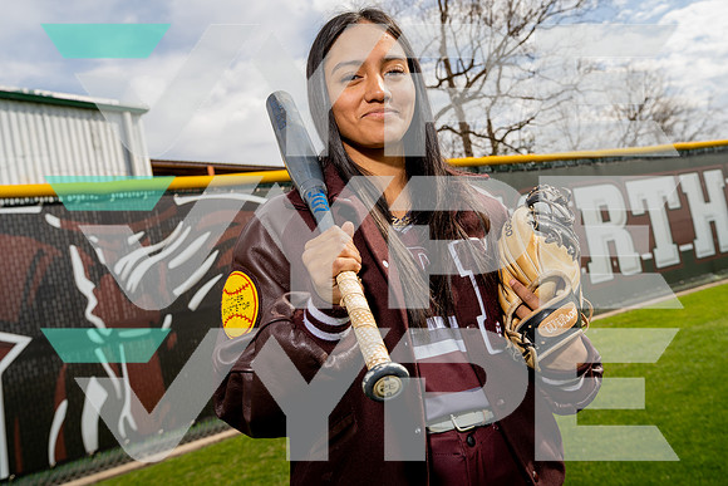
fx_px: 647
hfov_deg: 58.7
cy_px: 243
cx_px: 364
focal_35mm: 32
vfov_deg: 41.1
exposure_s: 1/250
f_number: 6.3
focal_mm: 32
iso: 100
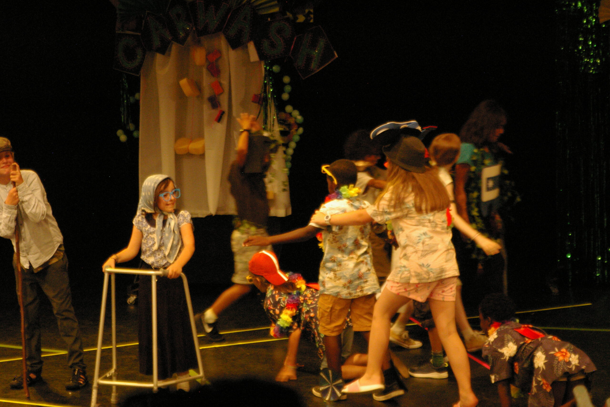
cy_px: 204
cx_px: 305
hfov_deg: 16.1
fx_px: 2161
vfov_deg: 10.8
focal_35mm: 128
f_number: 5.6
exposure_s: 1/60
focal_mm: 85
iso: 1600
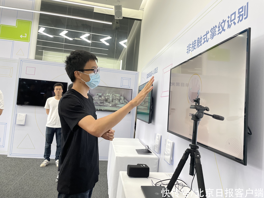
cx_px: 132
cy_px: 99
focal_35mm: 26
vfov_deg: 53.1
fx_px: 198
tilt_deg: +3.3
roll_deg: -4.9
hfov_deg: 67.3
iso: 125
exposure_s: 1/121
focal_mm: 4.2
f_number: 1.6
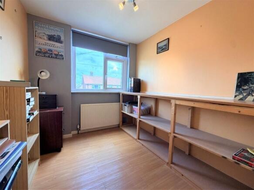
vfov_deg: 85.7
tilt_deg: -3.6
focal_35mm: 14
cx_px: 127
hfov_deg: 102.1
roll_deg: -0.4
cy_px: 95
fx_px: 103
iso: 125
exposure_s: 1/100
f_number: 2.2
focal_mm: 2.22
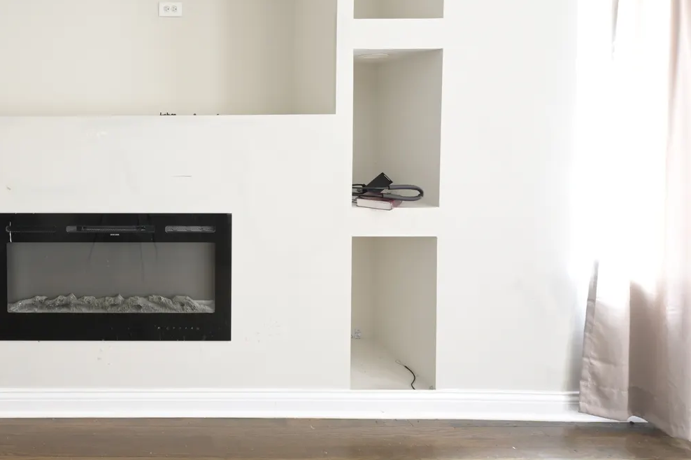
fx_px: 441
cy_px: 136
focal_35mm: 23
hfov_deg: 68.1
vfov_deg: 53.4
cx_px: 128
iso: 400
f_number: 8
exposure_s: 30
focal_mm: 14
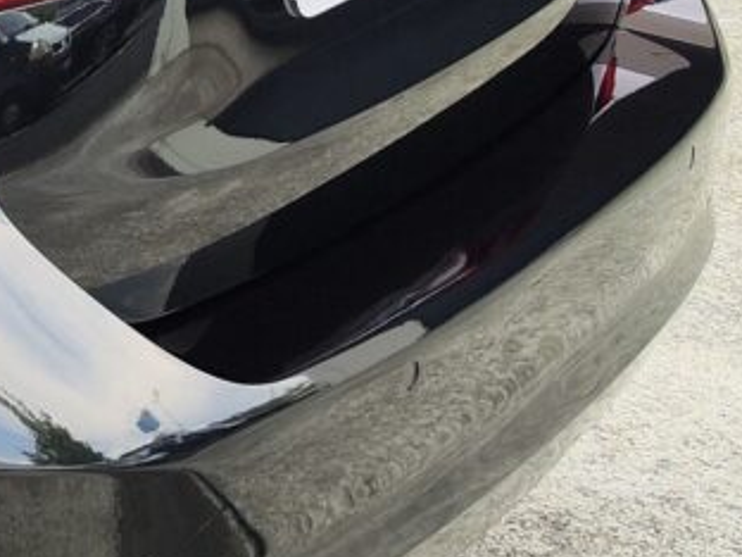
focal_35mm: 118
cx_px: -830
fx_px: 2529
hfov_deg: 13.7
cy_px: -209
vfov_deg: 12.1
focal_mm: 7.01
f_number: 1.69
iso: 50
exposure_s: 1/162
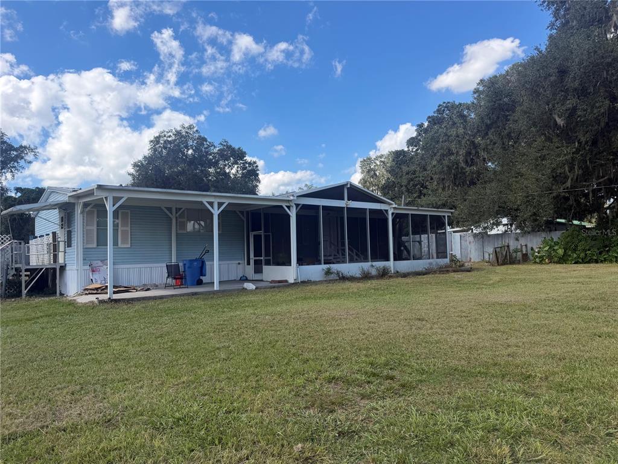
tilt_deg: +3.2
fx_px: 428
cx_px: 309
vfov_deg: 56.8
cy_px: 232
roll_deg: +1.8
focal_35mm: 24
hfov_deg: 71.6
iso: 80
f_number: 1.78
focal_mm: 6.76
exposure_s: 1/2703
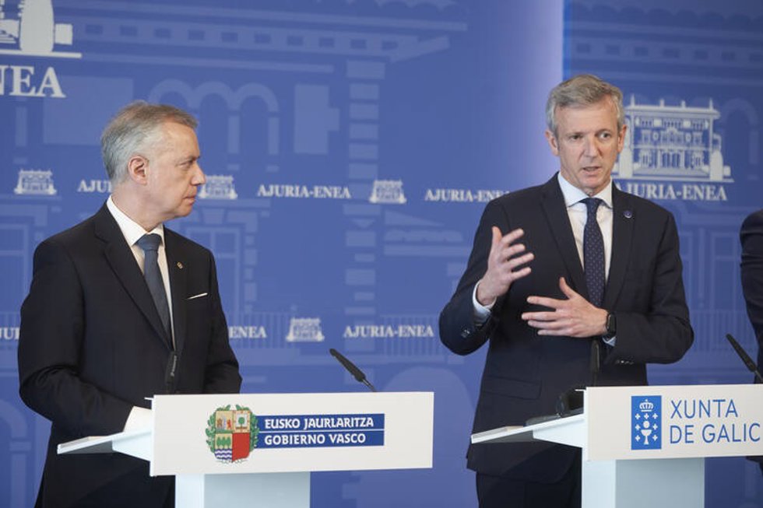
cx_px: 382
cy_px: 254
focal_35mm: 139
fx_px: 2945
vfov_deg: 9.9
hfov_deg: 14.8
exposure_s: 1/100
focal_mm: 139
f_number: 4.5
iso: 800
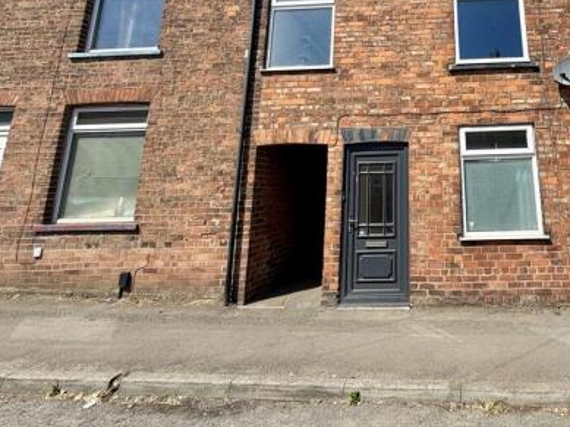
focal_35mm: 21
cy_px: 118
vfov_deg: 60.6
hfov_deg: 73.7
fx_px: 345
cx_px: 424
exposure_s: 1/770
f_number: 2.2
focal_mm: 2.22
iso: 25
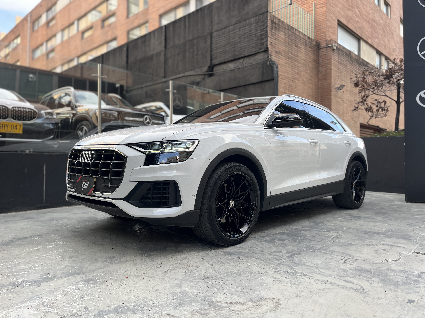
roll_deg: +0.2
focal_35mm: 26
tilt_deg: +0.5
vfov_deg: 53.1
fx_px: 319
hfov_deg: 67.3
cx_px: 212
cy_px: 159
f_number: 1.6
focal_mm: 5.1
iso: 50
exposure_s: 1/432
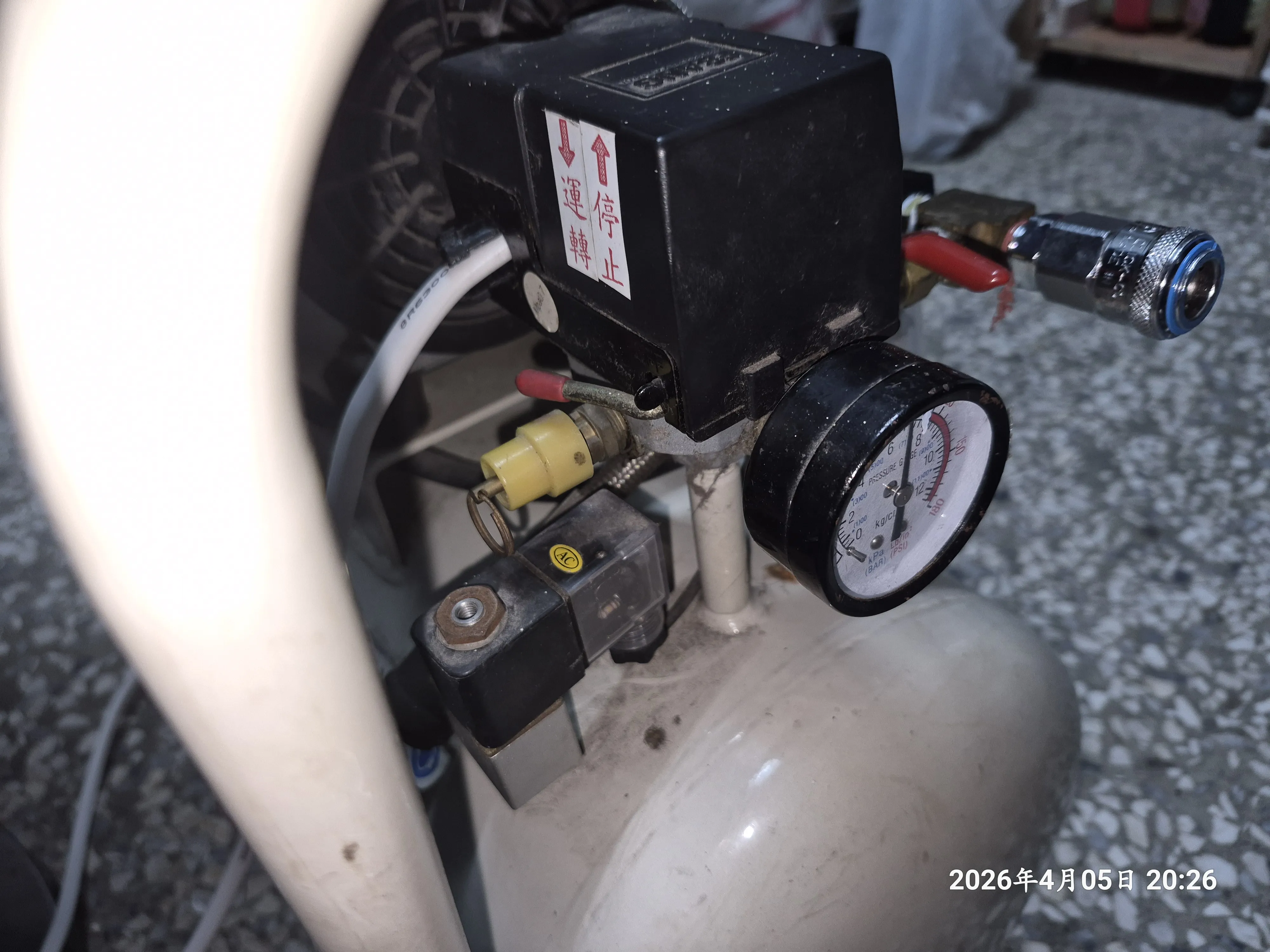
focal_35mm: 23
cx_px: 635
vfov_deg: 58.9
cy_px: 476
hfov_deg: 73.9
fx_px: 844
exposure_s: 1/50
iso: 80
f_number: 1.8
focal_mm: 5.4
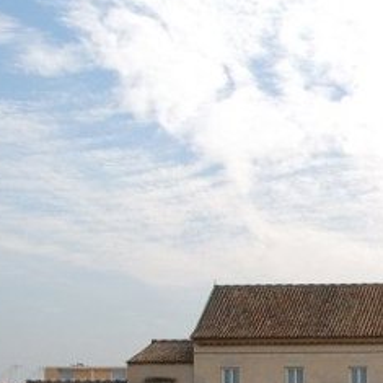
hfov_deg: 15.0
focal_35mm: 101
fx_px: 1261
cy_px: 453
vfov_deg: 16.6
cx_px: 696
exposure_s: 1/100
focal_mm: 19
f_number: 14
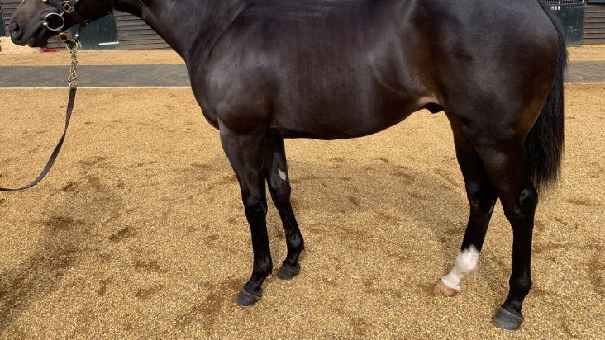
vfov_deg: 39.8
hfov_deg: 66.1
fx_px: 465
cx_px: 296
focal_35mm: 29
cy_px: 117
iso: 25
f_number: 1.8
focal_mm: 4.2
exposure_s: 1/972
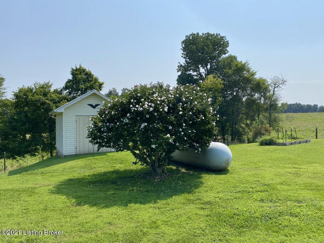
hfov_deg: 67.3
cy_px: 122
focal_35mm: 26
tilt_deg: +0.0
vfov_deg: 53.1
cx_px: 162
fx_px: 243
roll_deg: +0.8
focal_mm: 4.25
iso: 32
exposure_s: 1/4808
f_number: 1.8
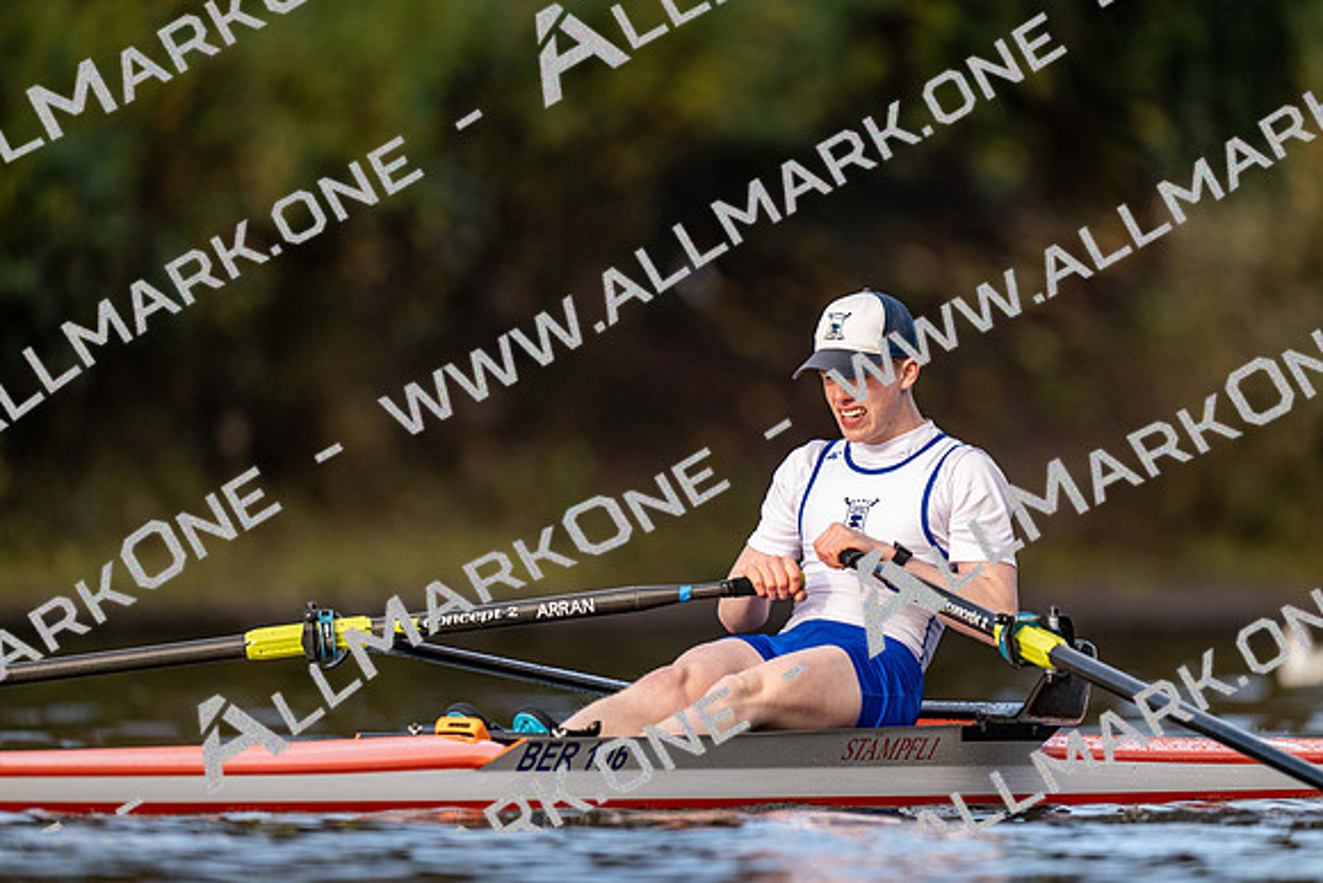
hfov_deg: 3.4
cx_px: 662
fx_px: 22054
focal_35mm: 600
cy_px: 442
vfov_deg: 2.3
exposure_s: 1/2500
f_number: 4
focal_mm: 600
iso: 1000
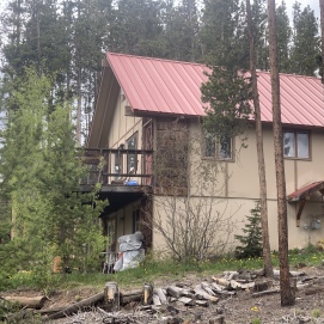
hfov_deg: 27.6
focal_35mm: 62
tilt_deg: +13.1
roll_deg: +0.5
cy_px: 163
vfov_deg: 27.7
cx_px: 214
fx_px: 657
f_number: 2.4
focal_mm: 6
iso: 16
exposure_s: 1/242
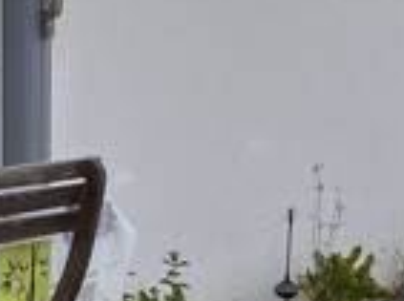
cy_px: 198
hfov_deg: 13.2
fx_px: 1723
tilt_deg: -9.2
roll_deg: -0.7
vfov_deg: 10.0
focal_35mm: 148
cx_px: 26
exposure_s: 1/959
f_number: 1.6
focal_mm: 5.1
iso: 50
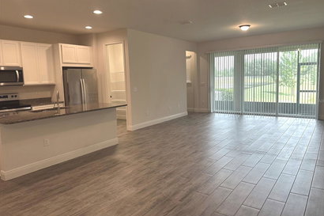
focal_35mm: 26
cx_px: 168
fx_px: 234
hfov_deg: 69.4
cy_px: 100
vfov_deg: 49.5
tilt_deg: -6.5
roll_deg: +1.6
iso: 125
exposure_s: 1/120
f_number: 1.78
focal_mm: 6.86
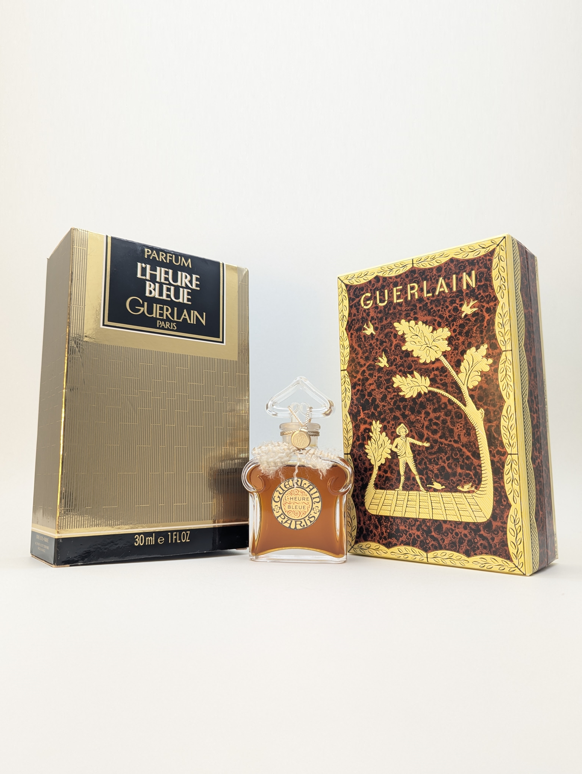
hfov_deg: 56.9
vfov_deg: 71.5
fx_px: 537
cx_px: 291
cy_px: 387
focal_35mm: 24
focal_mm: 6.81
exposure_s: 1/156
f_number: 1.85
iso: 65
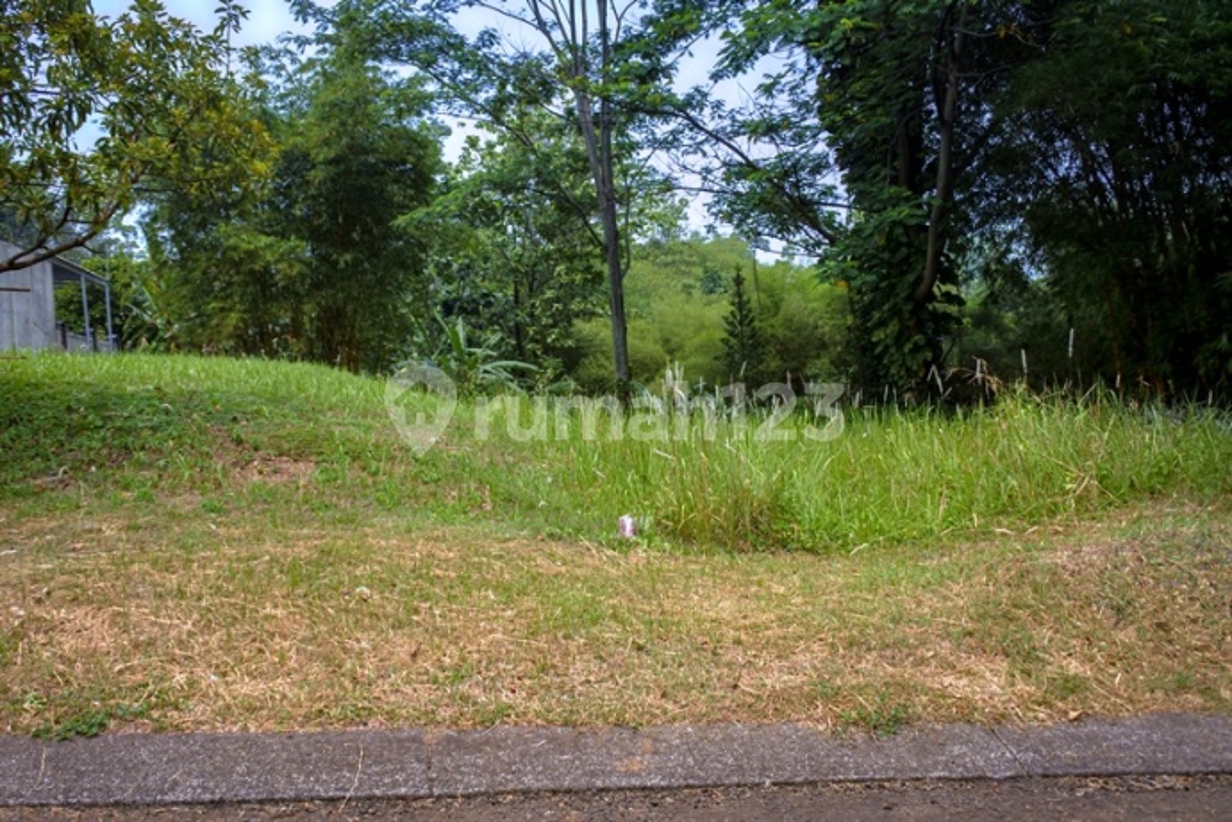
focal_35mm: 27
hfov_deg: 67.4
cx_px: 616
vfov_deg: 47.9
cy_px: 411
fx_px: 924
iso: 160
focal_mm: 10
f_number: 3.5
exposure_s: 1/800
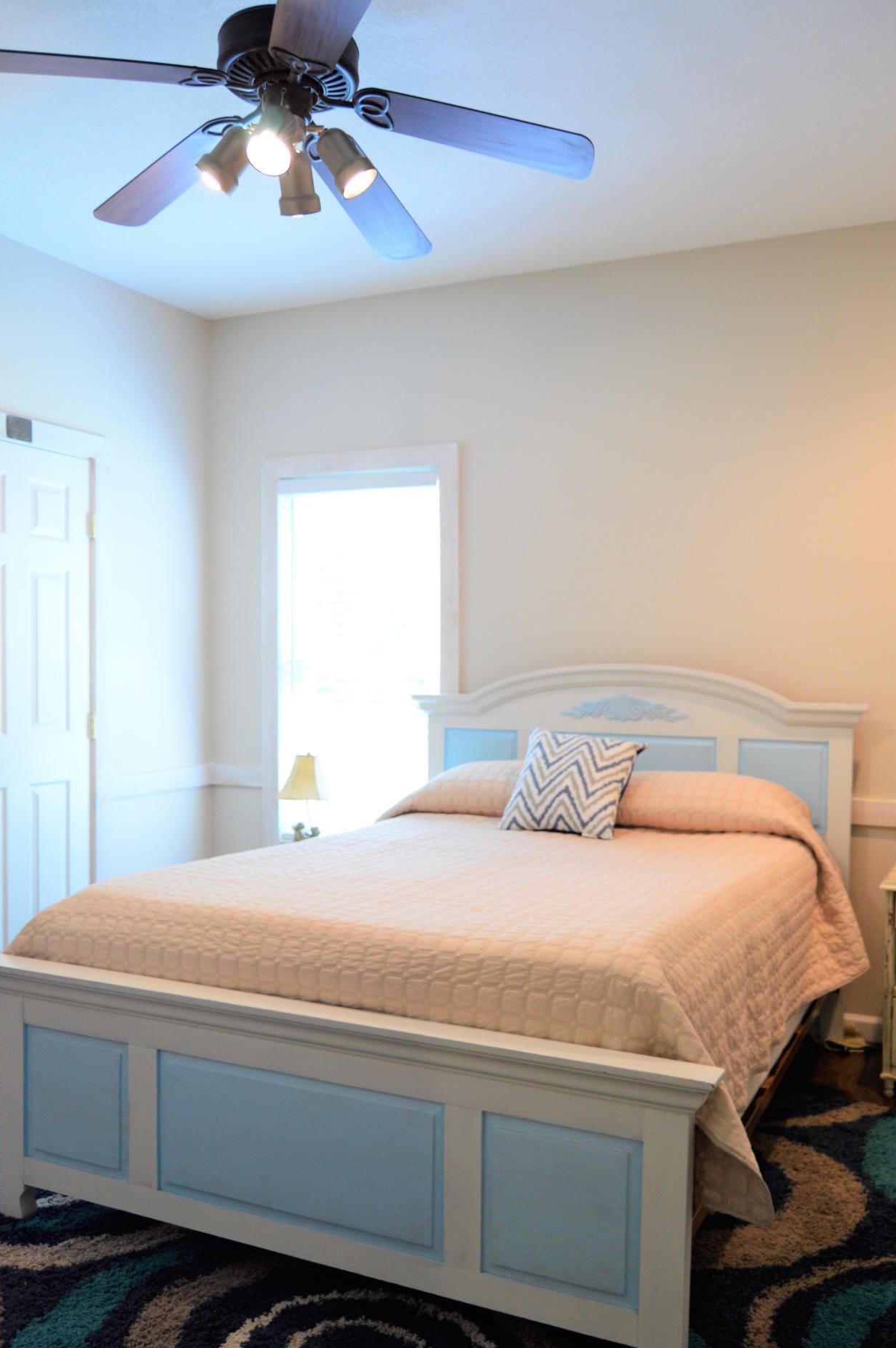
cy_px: 700
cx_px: 477
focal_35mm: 29
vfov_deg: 63.7
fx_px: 1085
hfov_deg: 44.9
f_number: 3.5
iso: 800
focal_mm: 18
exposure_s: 1/60
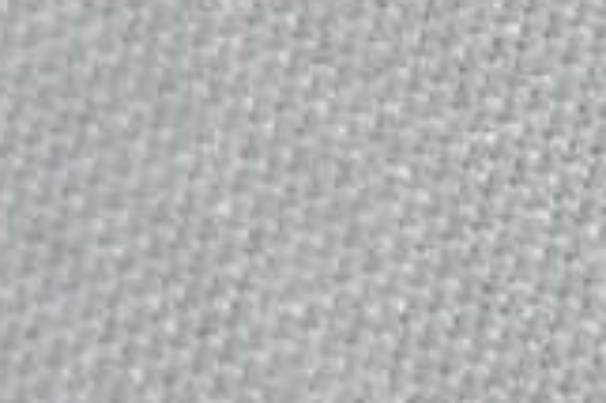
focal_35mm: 1255
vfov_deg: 1.1
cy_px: 68
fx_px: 21104
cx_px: 1395
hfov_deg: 1.6
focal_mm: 140
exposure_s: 1/160
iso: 100
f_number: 13
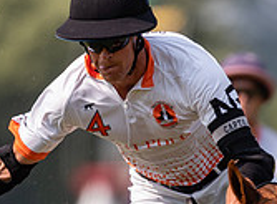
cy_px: 334
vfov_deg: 0.8
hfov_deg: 1.1
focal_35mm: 1864
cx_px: 259
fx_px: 14820
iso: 320
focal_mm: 500
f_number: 4
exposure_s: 1/2500
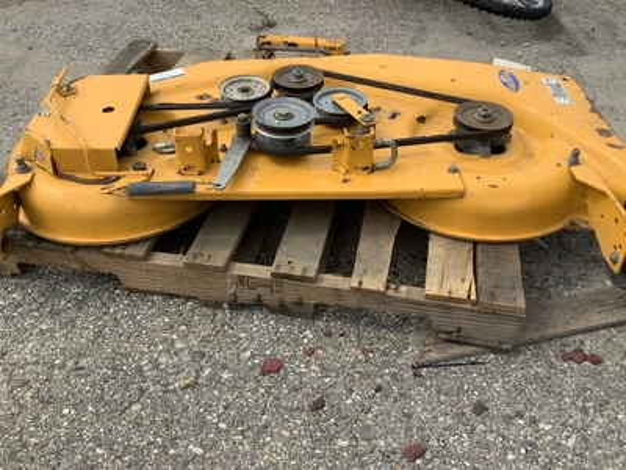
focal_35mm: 31
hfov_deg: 58.4
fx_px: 561
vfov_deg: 45.4
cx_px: 313
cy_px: 235
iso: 25
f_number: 2.4
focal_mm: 3.3
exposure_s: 1/876
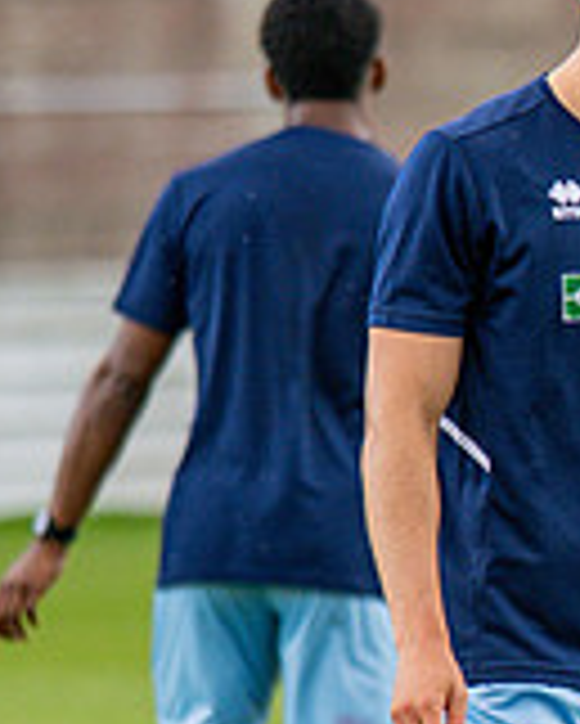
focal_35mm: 742
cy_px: 426
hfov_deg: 2.1
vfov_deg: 2.6
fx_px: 15906
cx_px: 1211
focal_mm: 135
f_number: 1.8
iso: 400
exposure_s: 1/1600
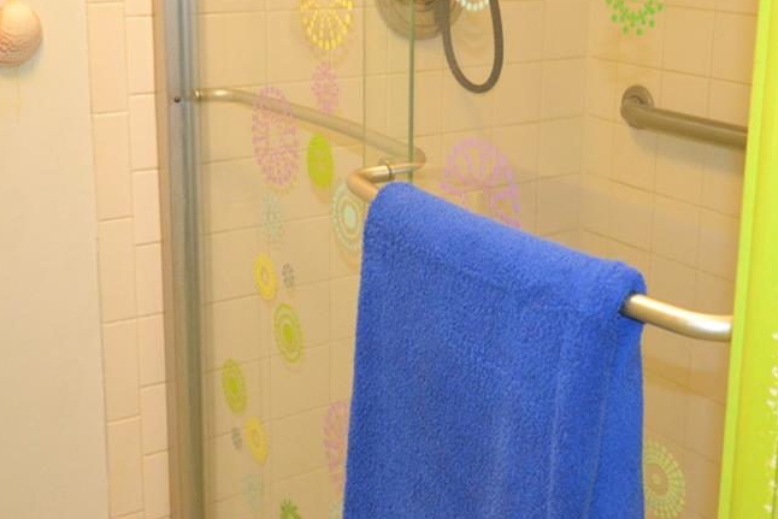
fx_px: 1124
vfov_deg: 25.9
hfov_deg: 38.0
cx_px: 464
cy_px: 171
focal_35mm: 52
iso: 1600
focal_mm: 14
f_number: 4
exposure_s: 1/60
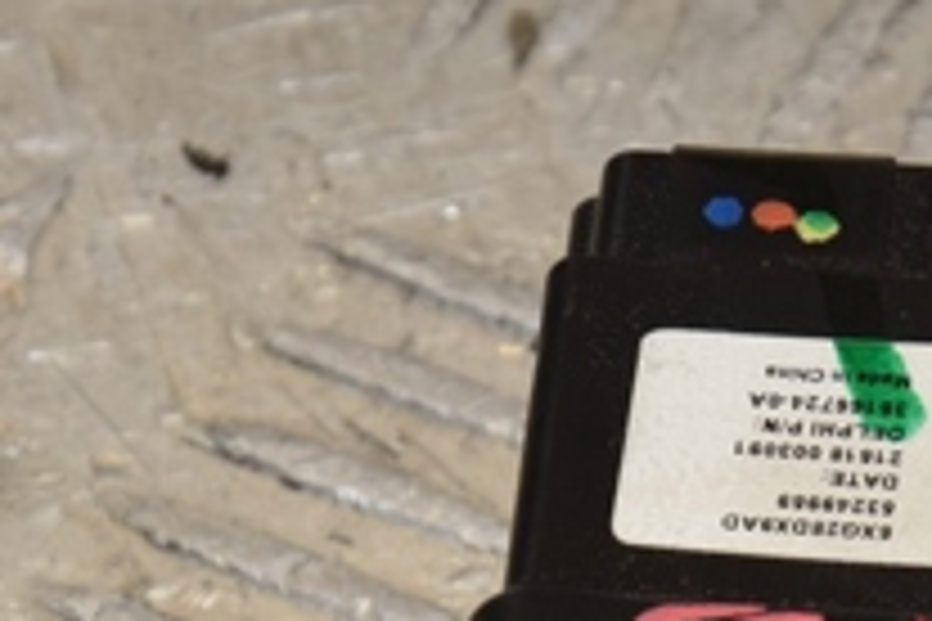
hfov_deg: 4.2
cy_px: 945
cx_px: 891
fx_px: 12621
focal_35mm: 488
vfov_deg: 2.8
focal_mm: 105
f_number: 10
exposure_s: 1/200
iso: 800
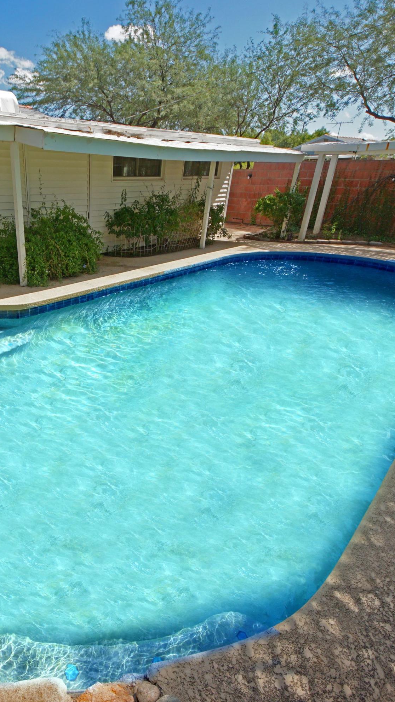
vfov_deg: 89.6
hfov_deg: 55.1
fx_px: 354
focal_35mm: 19
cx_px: 92
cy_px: 351
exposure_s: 1/160
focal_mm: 8
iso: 200
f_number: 10
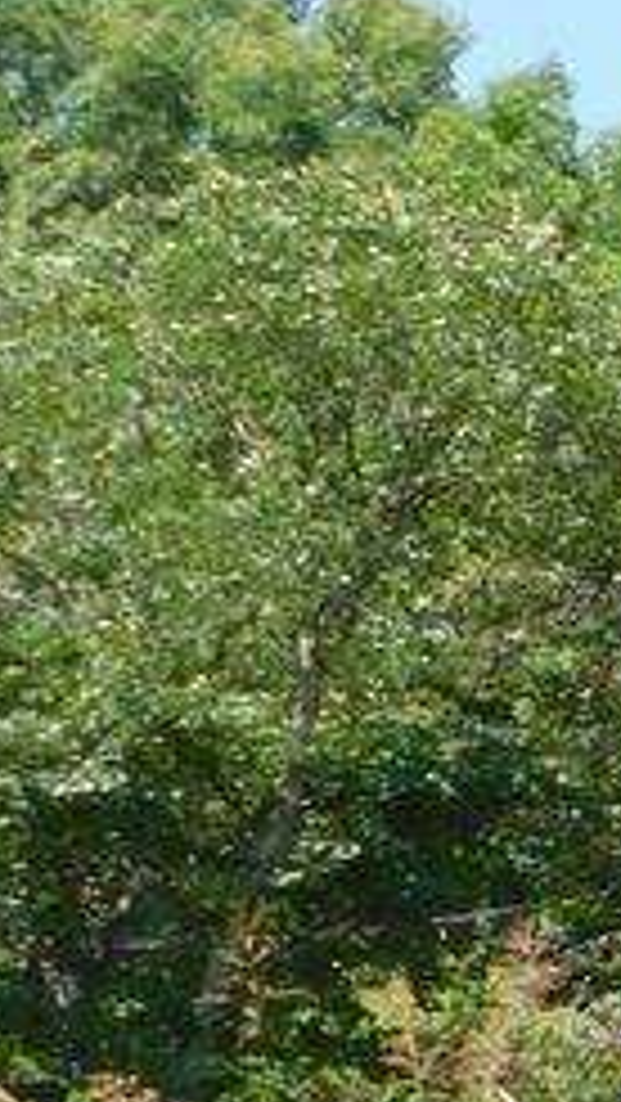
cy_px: 526
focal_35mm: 205
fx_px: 5995
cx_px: 2128
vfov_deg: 10.5
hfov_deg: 5.4
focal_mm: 8
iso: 125
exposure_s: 1/500
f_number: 3.7
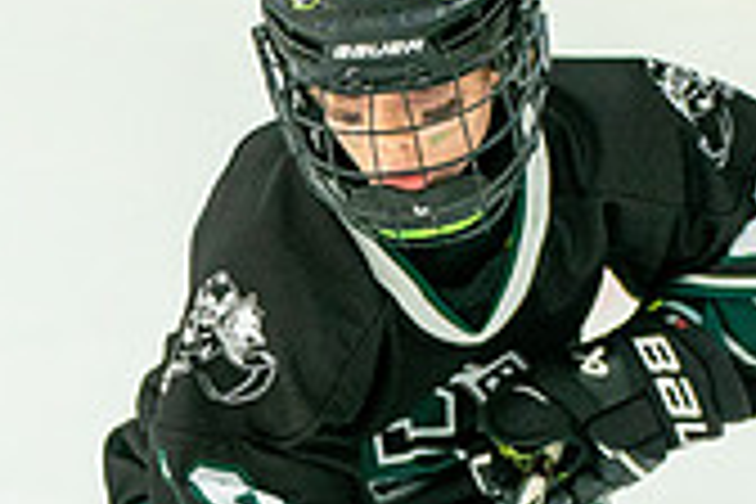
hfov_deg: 3.6
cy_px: 366
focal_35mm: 570
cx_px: 181
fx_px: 11969
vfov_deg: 2.4
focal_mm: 120
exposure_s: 1/2500
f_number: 3.5
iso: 1600
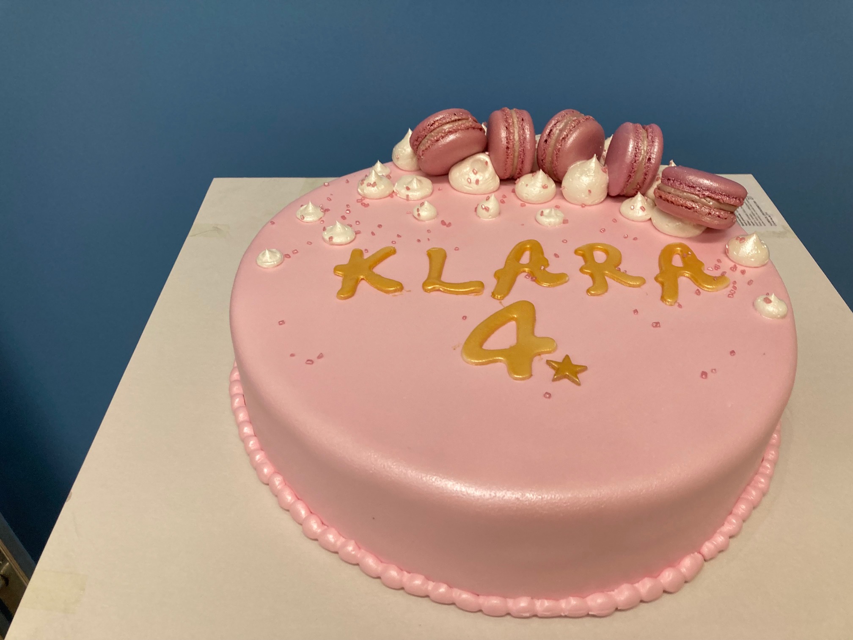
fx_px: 690
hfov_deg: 63.4
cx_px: 426
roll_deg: +2.7
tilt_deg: -24.6
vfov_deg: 49.7
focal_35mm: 28
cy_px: 320
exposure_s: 1/100
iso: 80
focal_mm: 3.99
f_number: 1.8
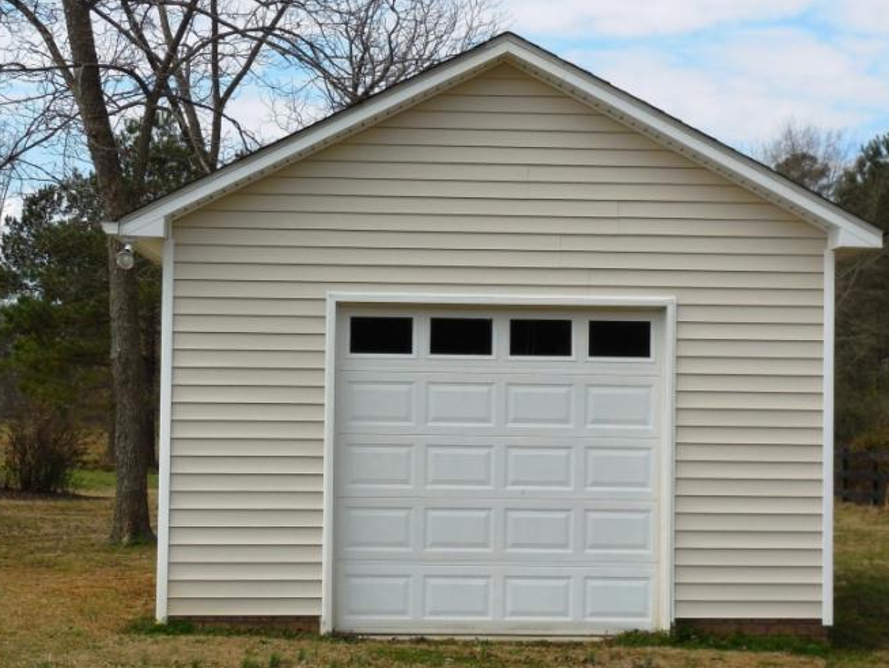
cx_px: 487
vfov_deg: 20.4
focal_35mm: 72
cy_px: 301
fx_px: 1850
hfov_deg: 27.0
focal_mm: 8.2
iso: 125
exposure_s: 1/1600
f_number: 3.8
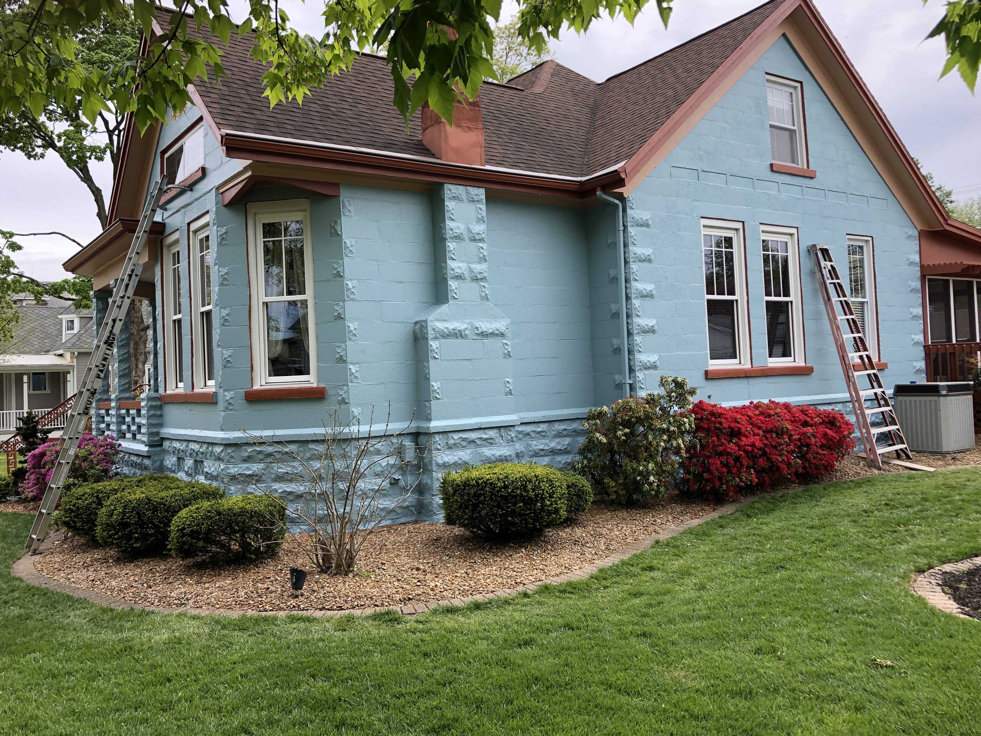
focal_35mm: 30
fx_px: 850
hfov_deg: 59.9
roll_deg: +1.3
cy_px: 351
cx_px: 509
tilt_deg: +1.8
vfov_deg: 46.8
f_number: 1.8
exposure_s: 1/676
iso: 20
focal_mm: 3.99
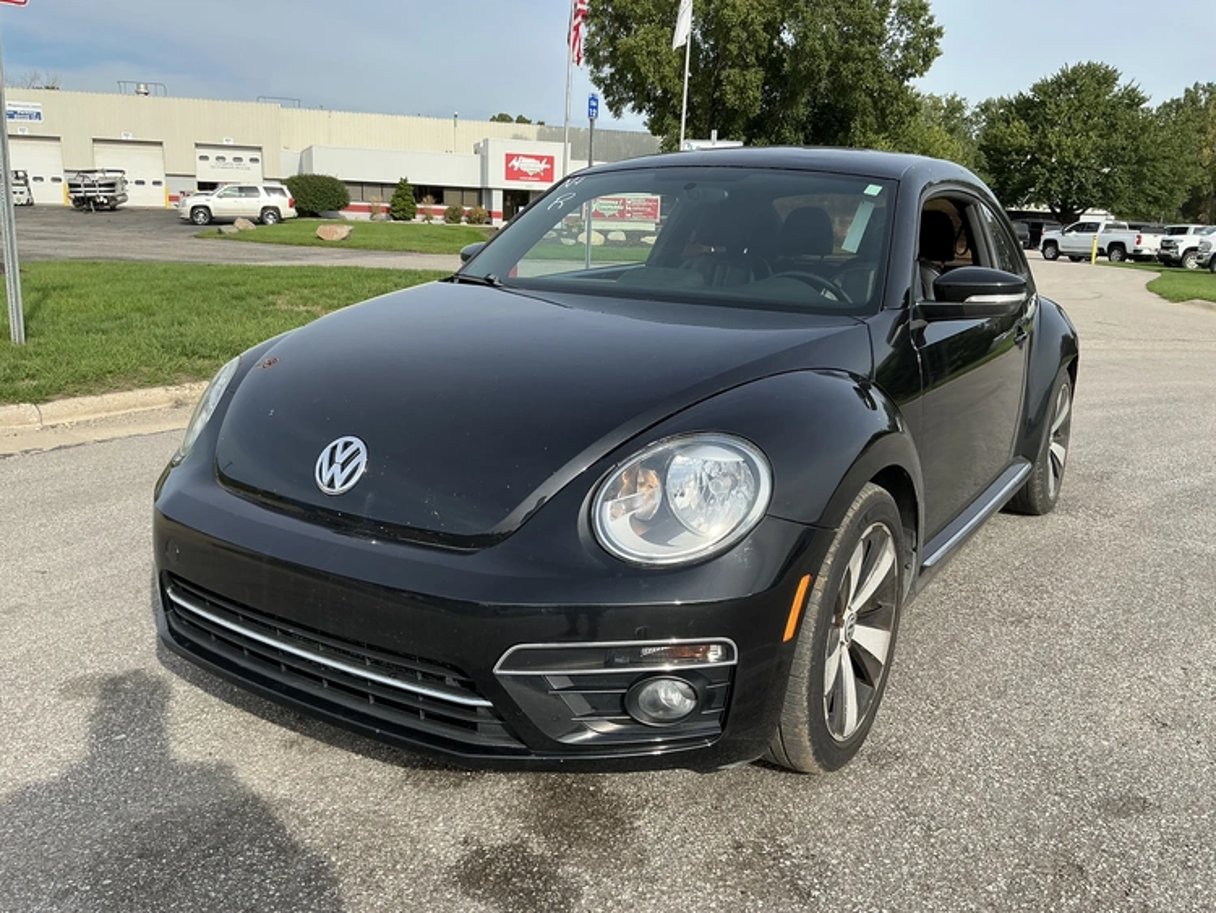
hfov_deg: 63.4
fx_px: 984
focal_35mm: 28
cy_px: 456
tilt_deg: -12.6
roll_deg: -1.3
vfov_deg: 49.8
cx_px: 608
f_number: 1.8
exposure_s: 1/1035
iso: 25
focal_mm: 3
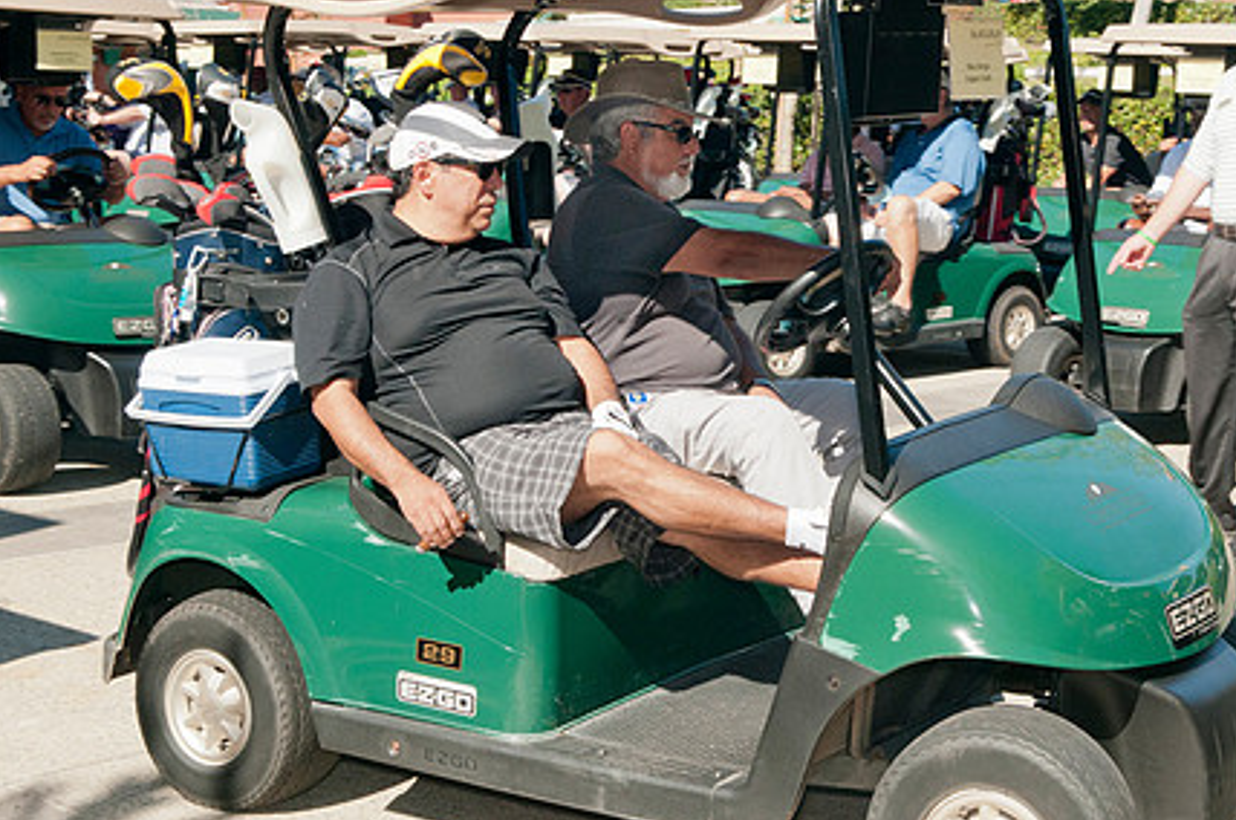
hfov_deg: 30.8
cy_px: 276
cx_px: 788
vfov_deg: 20.8
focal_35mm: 65
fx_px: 2228
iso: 400
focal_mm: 32
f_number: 9
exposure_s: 1/200
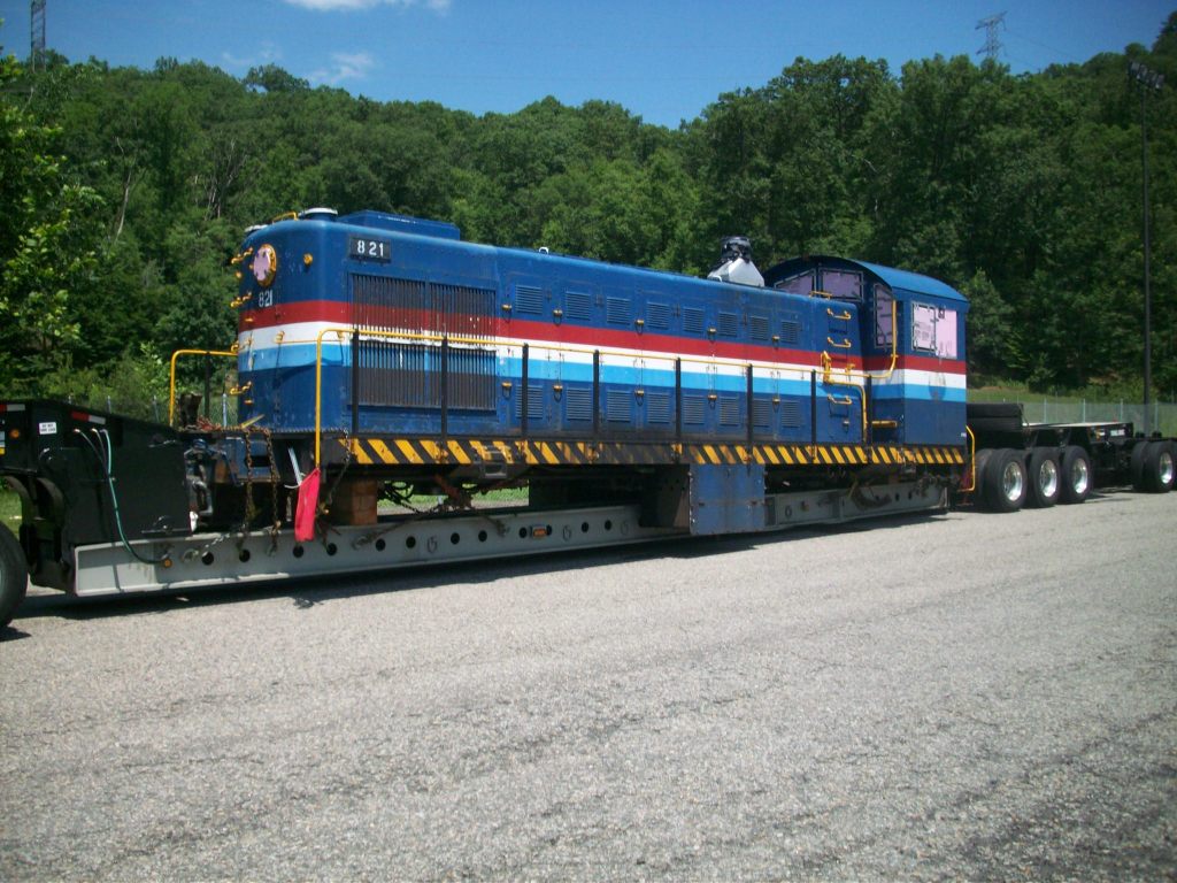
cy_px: 442
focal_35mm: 37
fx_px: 1258
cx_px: 588
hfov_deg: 50.1
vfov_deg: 38.7
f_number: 5.6
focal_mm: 6.2
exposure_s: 1/371
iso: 80
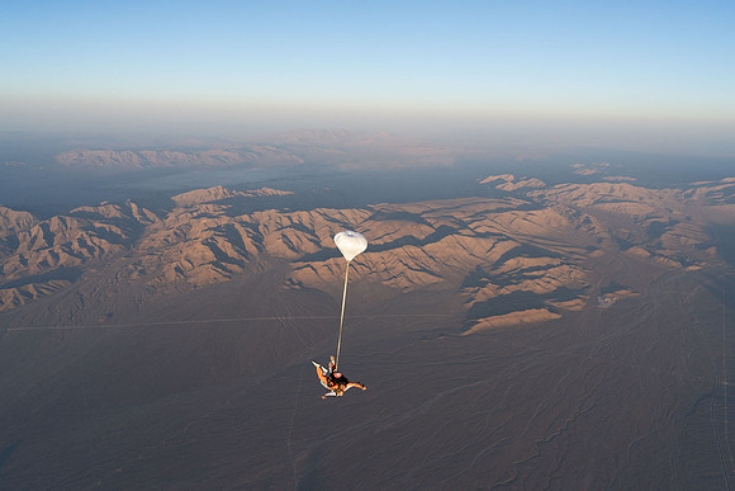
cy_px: 246
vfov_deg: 53.2
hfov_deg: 73.7
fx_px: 490
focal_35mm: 24
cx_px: 368
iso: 1250
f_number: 6.3
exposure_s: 1/2000
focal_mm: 24
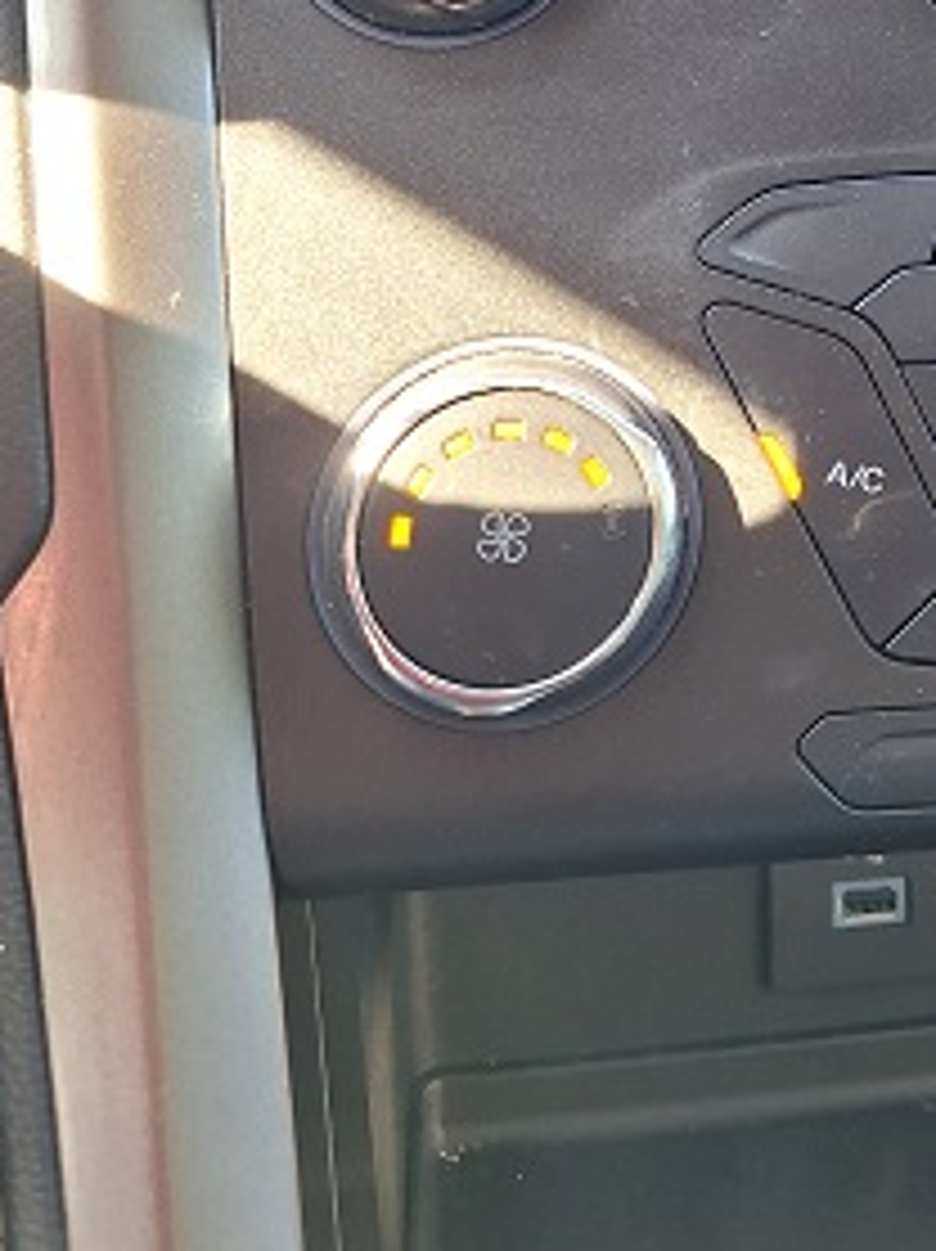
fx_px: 1914
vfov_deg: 33.2
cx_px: 940
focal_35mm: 53
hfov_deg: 26.0
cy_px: 0
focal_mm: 5.54
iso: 40
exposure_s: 1/60
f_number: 1.8
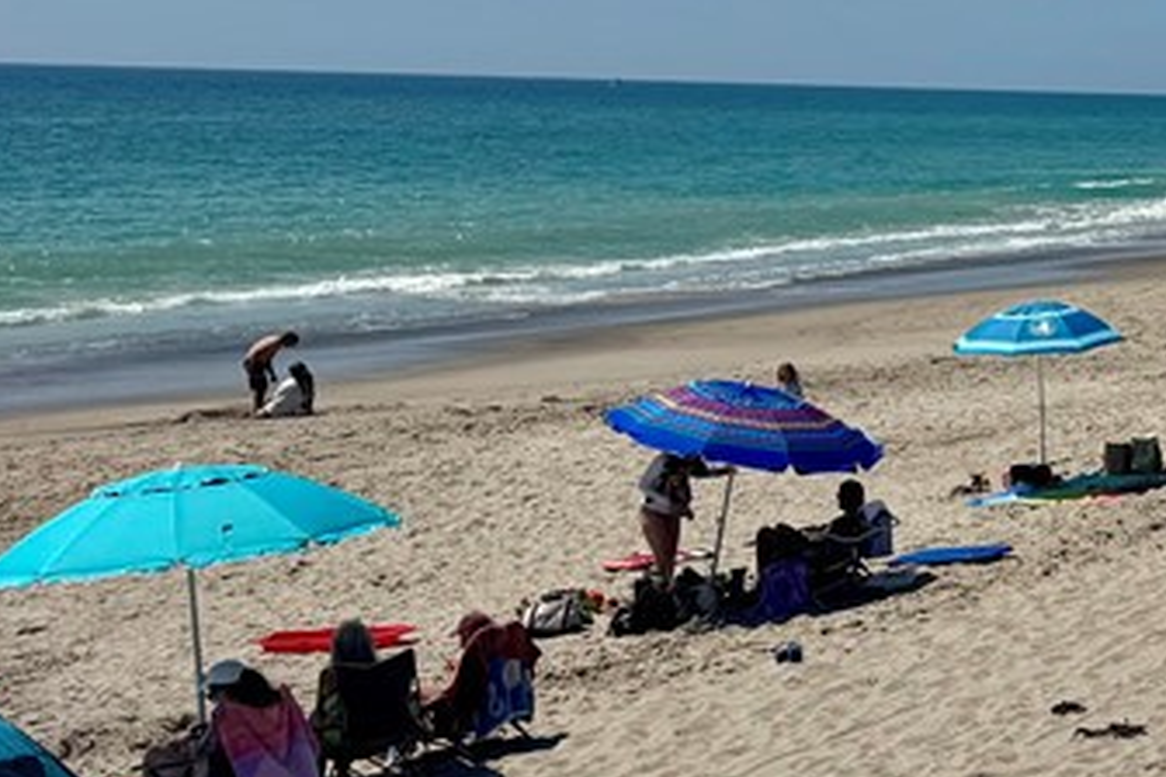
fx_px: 2461
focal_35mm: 76
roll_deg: -1.4
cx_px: 1454
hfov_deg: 23.9
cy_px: 160
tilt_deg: -2.0
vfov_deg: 17.8
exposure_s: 1/12346
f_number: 1.78
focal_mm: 6.76
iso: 80
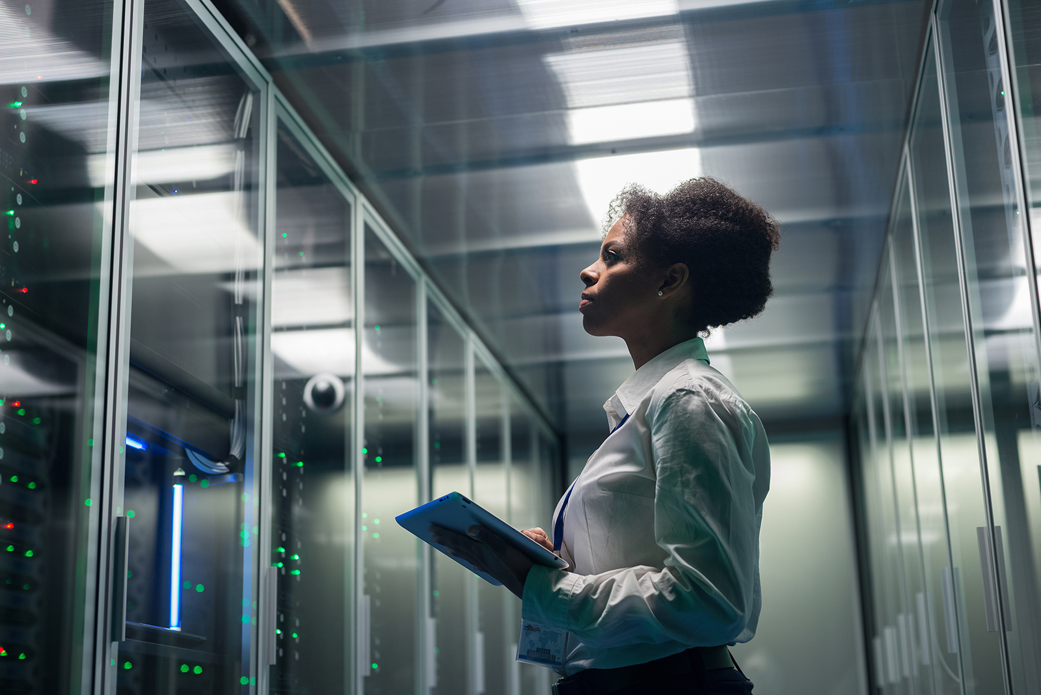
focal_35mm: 50
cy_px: 348
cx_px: 520
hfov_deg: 39.6
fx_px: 1446
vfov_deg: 27.0
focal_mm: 50
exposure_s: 1/250
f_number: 3.5
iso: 400
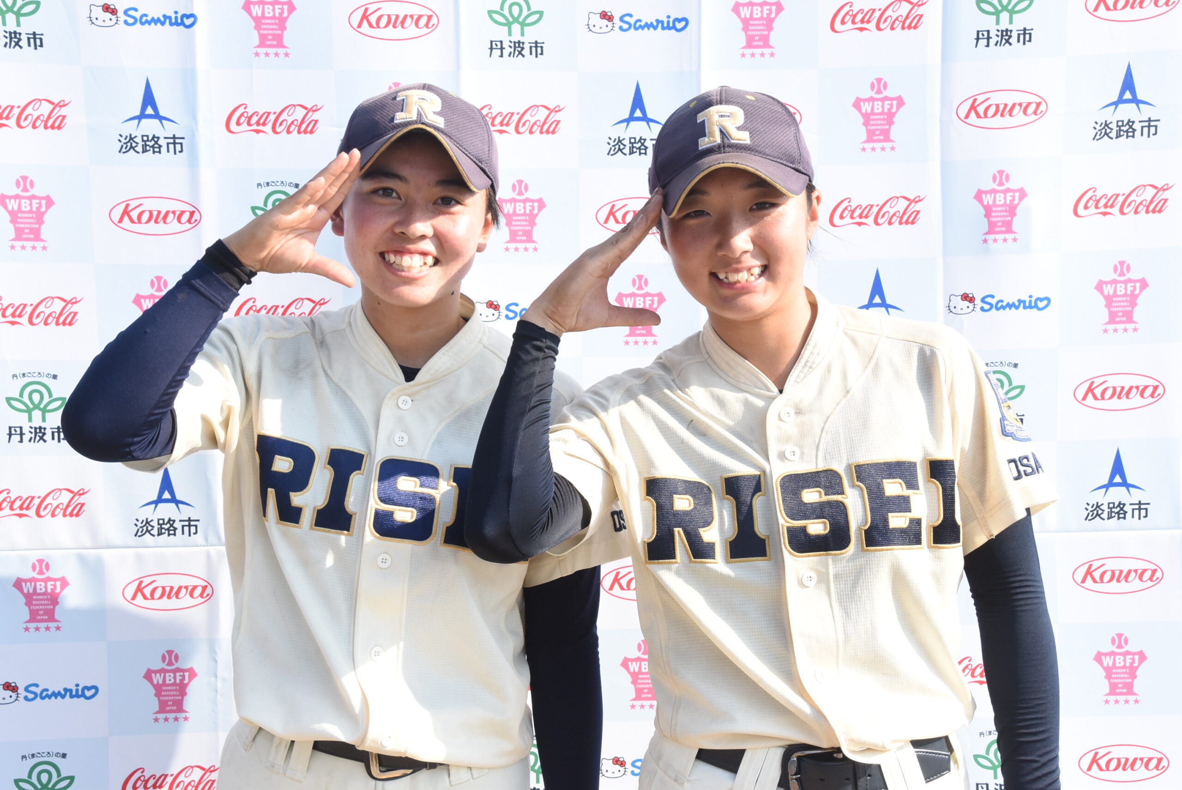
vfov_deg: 19.0
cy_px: 395
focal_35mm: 72
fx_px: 2366
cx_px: 591
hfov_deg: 28.1
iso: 640
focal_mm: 48
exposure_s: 1/250
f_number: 16
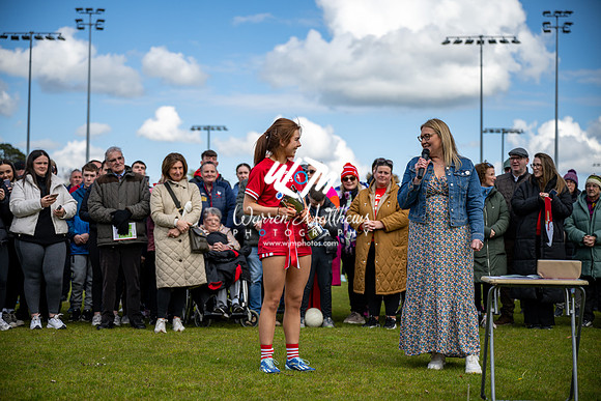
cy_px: 200
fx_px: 1052
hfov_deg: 31.9
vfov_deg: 21.6
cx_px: 300
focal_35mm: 63
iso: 100
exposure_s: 1/1600
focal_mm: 63
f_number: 2.8
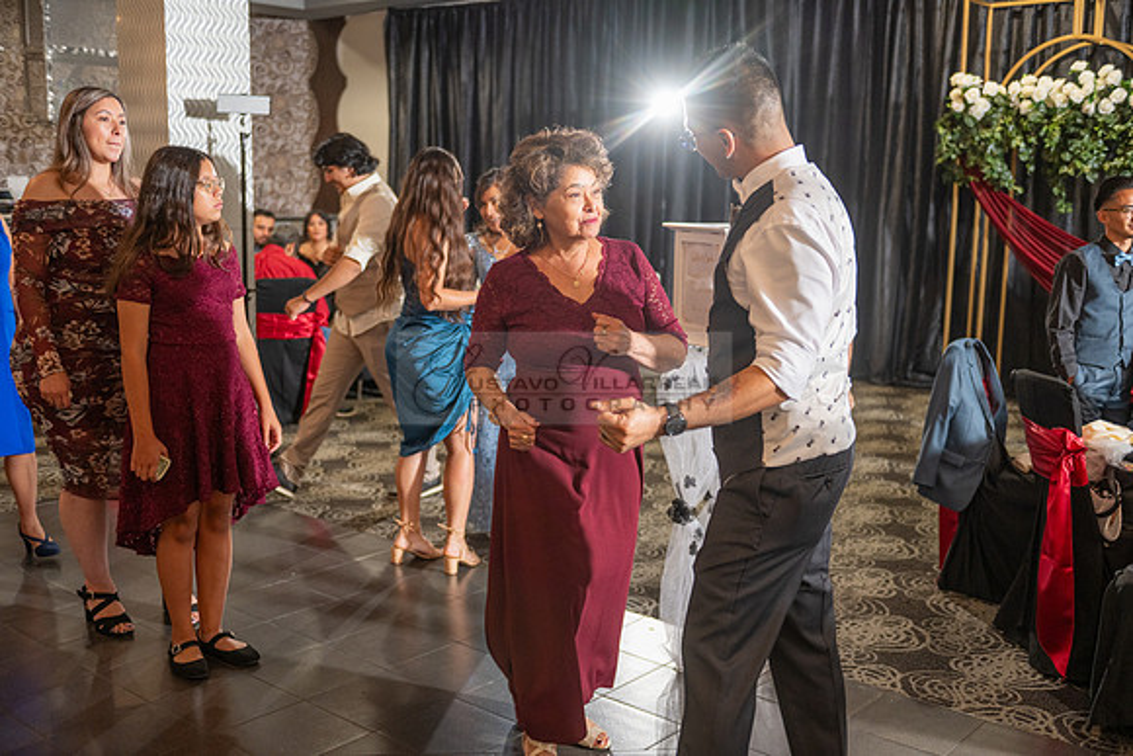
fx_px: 1196
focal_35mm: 38
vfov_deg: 35.1
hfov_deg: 50.7
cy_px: 378
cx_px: 566
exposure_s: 1/125
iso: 800
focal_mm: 38
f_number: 2.8
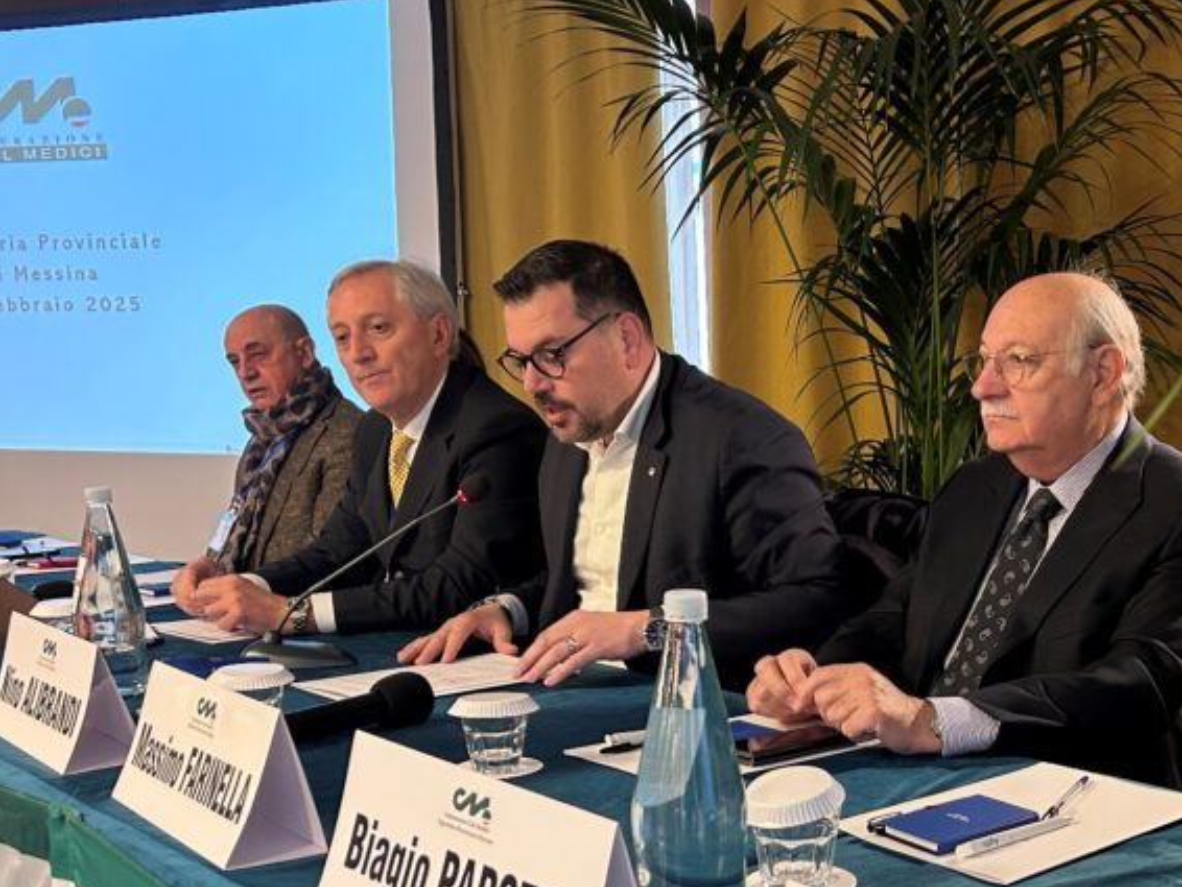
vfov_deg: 30.7
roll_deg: +0.8
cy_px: 595
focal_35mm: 47
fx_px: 1606
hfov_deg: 39.2
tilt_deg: -9.3
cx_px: 900
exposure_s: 1/50
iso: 160
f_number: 1.5
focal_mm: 5.7
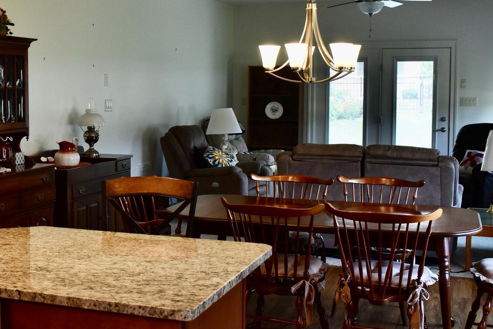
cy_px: 140
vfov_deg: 25.5
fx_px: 726
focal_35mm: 53
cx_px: 109
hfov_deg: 36.4
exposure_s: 1/100
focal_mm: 18
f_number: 5
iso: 400
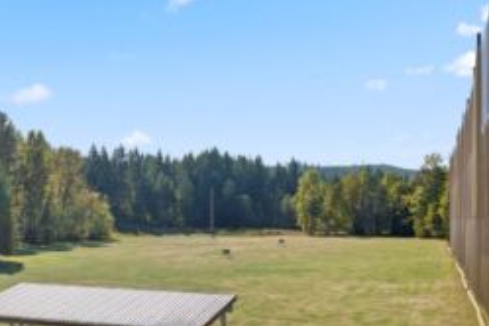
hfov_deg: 43.6
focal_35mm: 45
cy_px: 226
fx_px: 611
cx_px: 230
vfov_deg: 29.6
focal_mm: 10.26
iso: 100
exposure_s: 1/120
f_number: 4
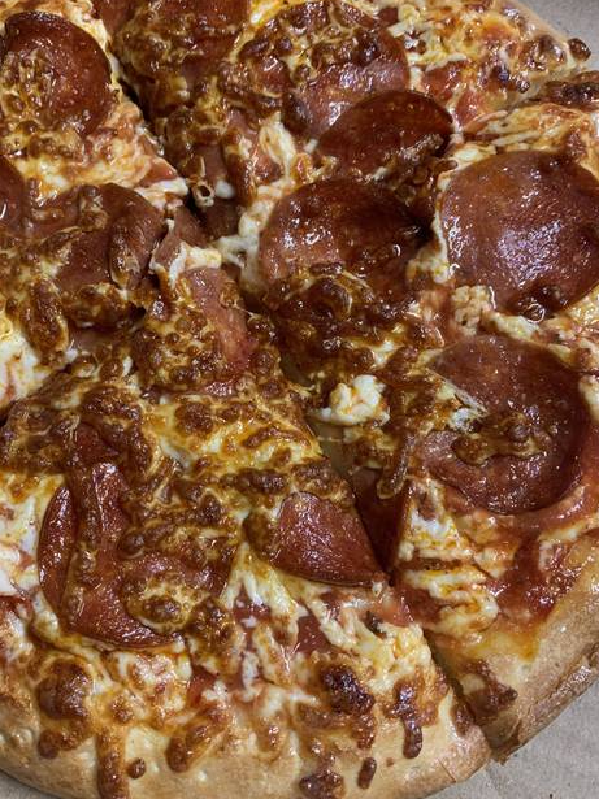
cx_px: 252
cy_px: 402
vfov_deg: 58.4
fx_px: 715
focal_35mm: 31
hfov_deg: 45.3
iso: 250
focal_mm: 4.25
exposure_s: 1/60
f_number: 1.8
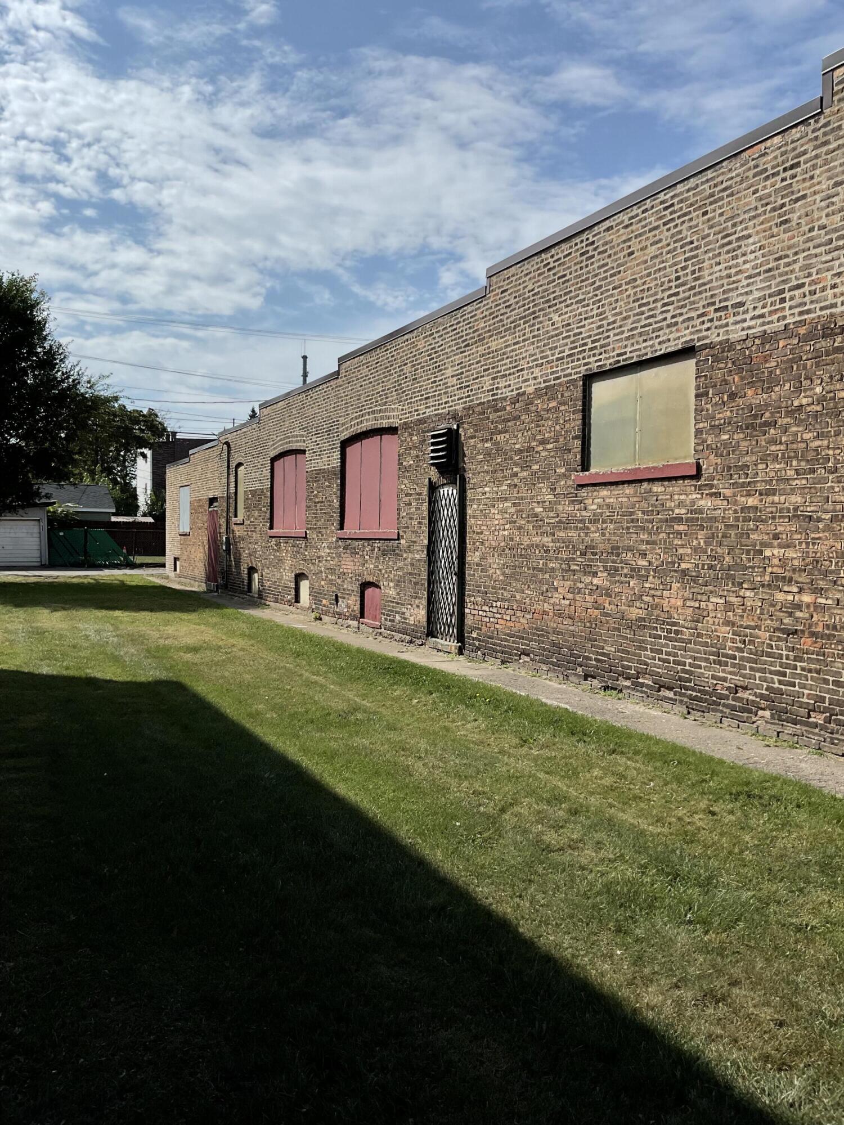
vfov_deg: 61.7
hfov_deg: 48.2
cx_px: 422
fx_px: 943
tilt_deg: -1.1
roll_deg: -1.1
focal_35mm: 29
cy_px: 562
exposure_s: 1/5263
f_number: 1.8
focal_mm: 3
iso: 25
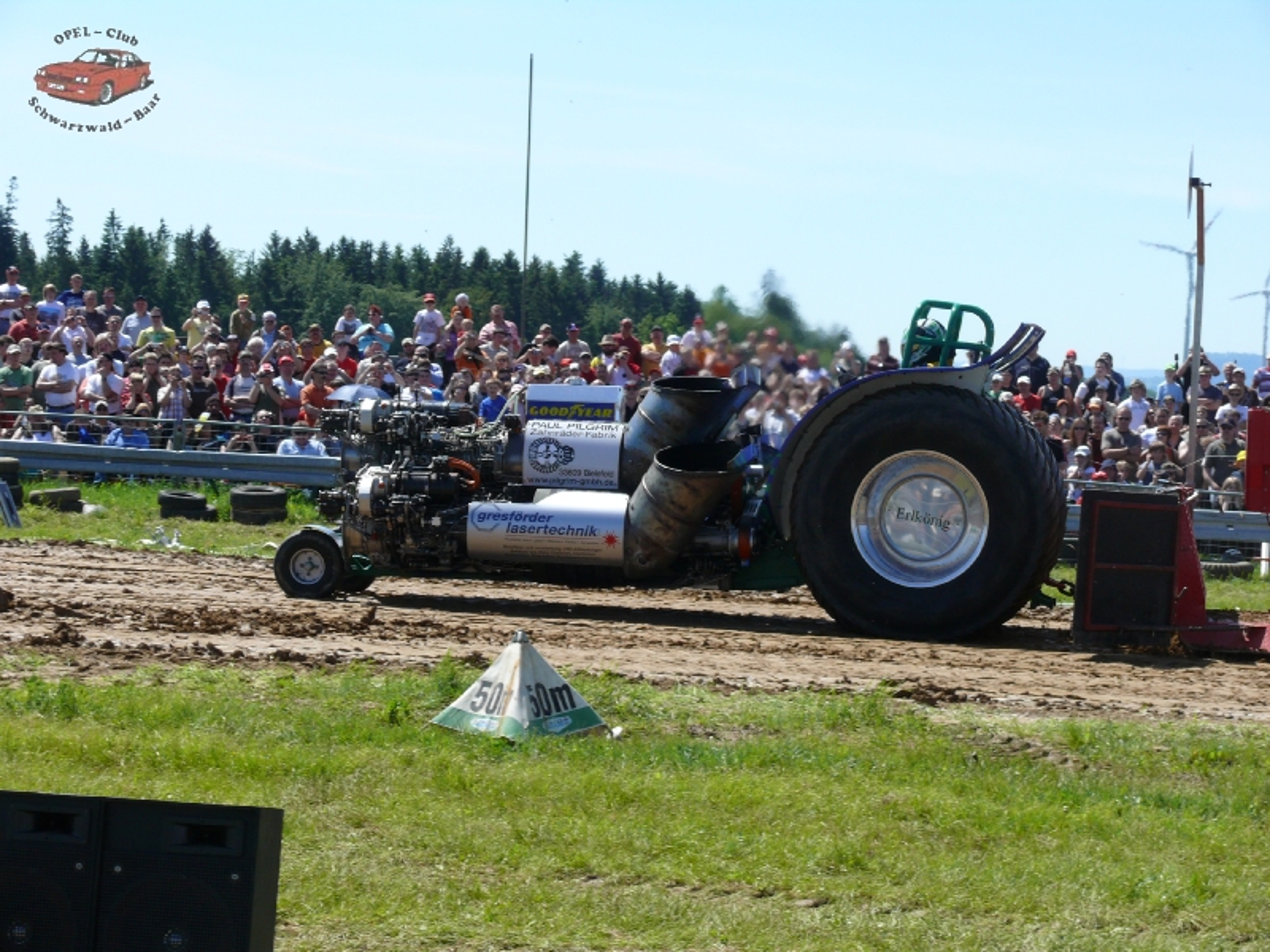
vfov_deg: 14.0
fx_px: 3889
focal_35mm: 106
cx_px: 635
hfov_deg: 18.5
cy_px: 476
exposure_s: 1/400
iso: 100
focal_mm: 22.3
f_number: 5.6
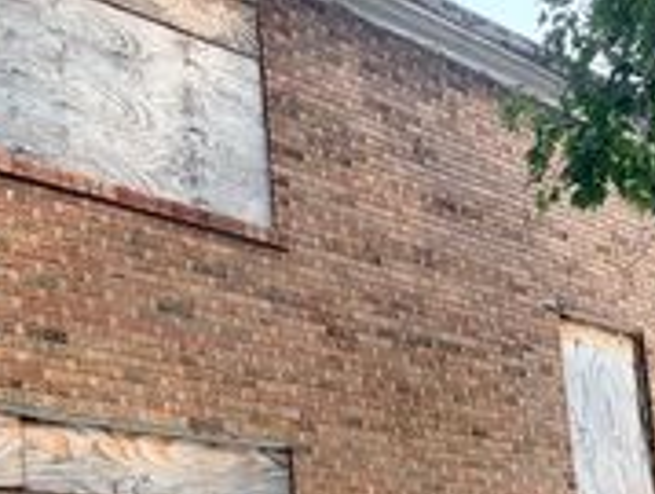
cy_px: 682
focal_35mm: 39
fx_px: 739
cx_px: 454
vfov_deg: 28.4
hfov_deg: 46.8
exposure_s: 1/291
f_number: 2.2
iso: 50
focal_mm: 2.22
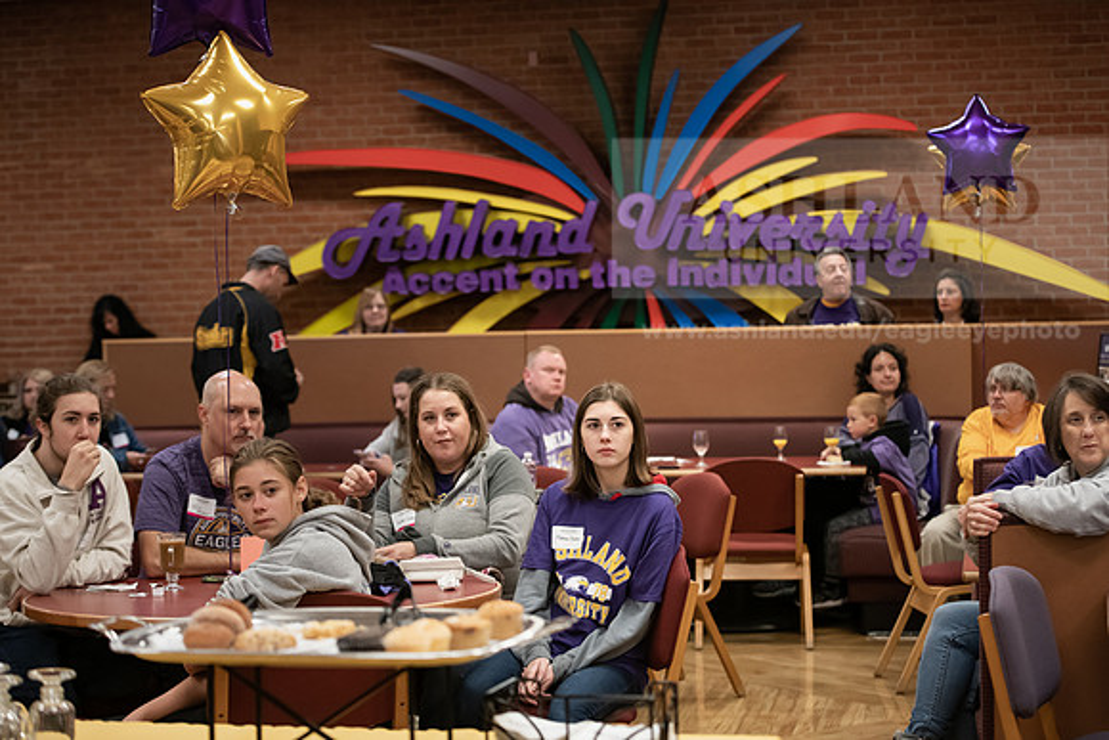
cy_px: 370
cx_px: 554
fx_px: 2157
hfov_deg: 28.8
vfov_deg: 19.5
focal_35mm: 70
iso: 1600
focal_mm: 70
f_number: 3.5
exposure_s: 1/200
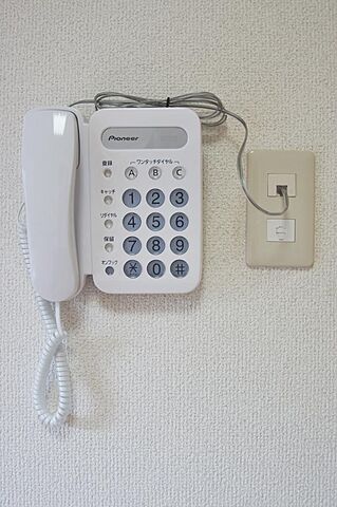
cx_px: 168
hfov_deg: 36.8
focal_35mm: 36
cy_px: 254
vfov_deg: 53.2
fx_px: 507
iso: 125
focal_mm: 24
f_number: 4.5
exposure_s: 1/40
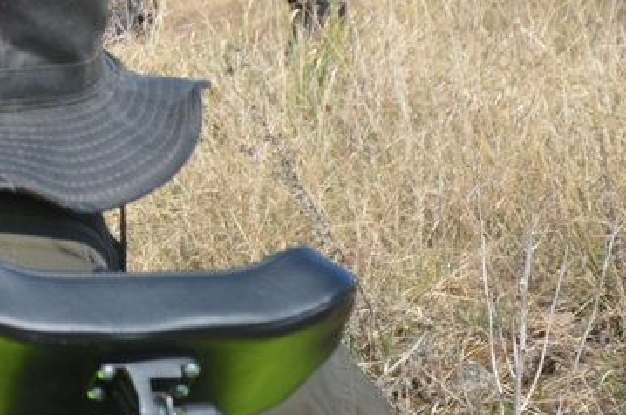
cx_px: -506
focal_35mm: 271
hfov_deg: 7.4
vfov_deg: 5.0
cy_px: -108
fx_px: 4704
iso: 100
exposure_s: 1/250
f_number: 8
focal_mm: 45
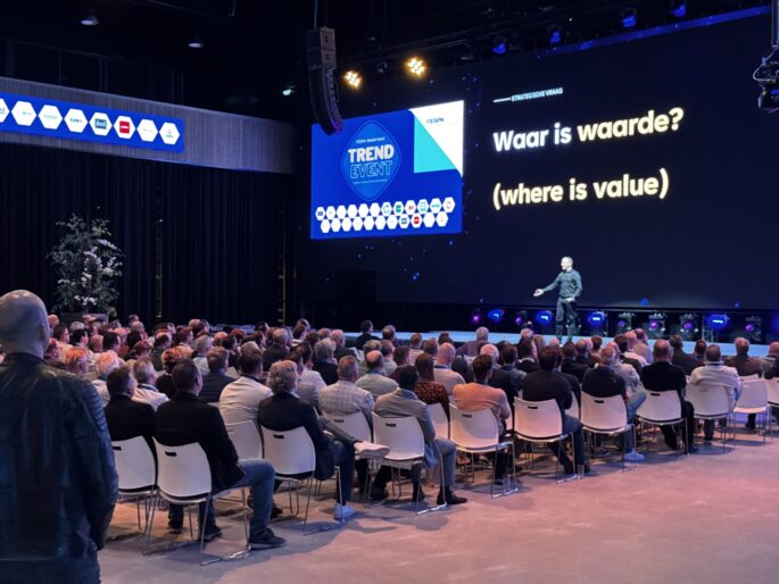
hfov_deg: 39.7
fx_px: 1080
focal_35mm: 48
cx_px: 390
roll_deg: -0.2
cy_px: 292
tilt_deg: -1.1
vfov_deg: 30.3
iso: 640
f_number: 1.78
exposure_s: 1/25
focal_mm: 6.76
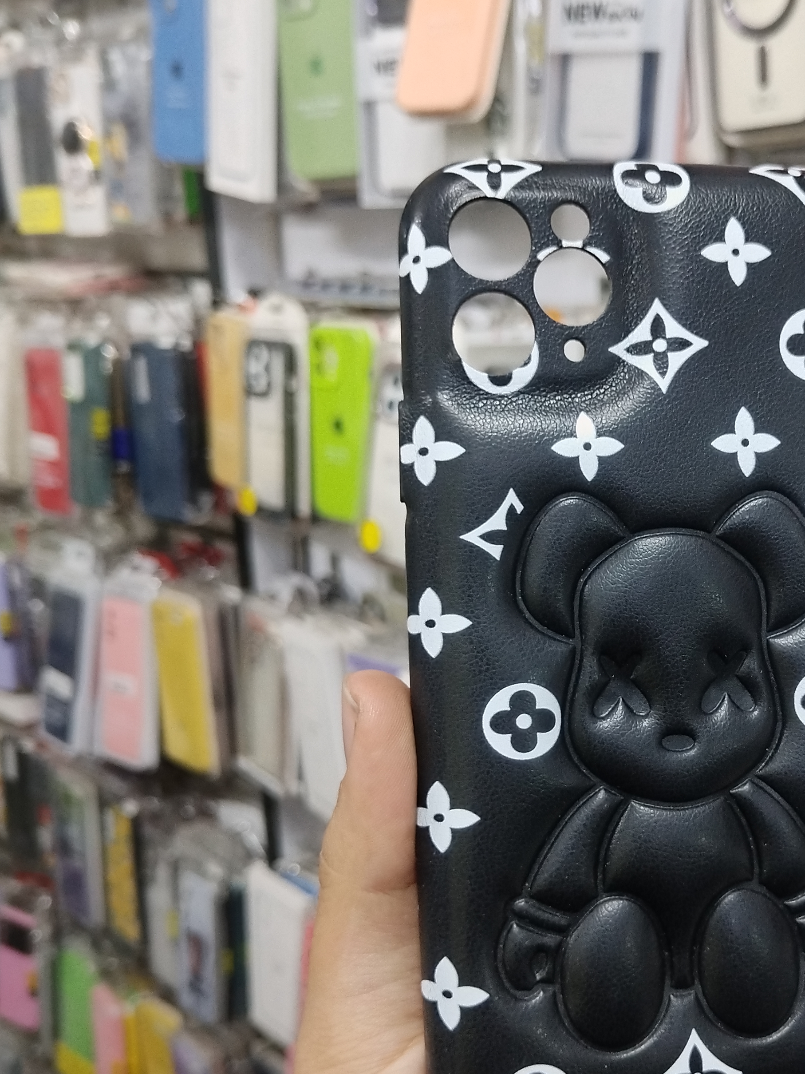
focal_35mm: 43
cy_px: 578
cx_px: 657
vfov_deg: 43.8
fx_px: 1333
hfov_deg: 32.6
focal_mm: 4.7
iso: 706
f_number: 1.8
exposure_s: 1/100
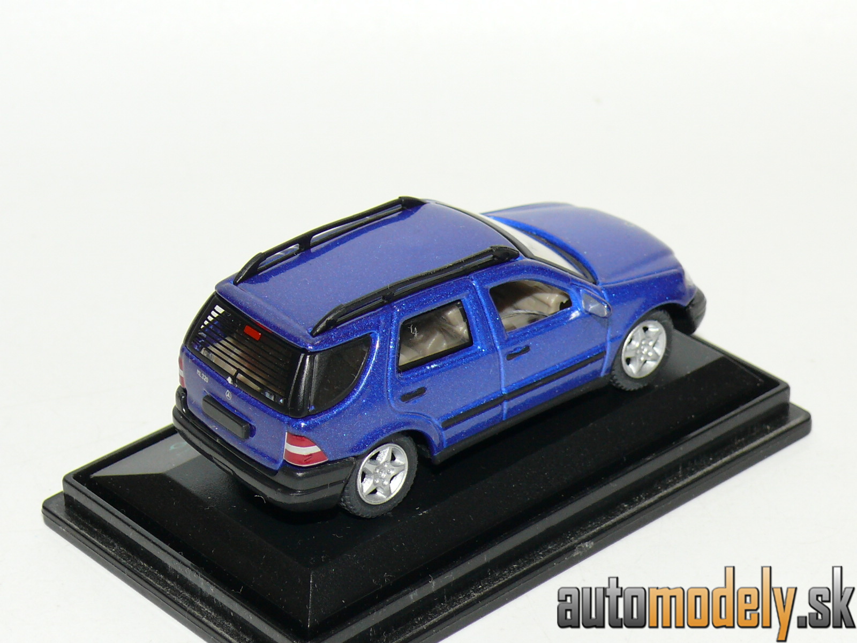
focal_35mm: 112
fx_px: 2773
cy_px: 322
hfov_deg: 17.6
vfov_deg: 13.2
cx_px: 428
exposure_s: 1/30
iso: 100
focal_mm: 14.1
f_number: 4
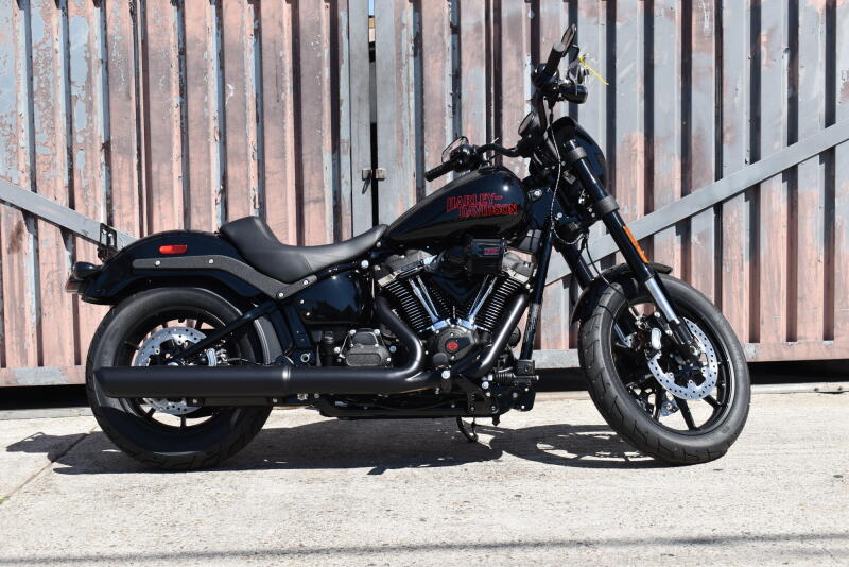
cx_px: 424
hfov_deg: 36.9
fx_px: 1274
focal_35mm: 54
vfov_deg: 25.1
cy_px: 284
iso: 100
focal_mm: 36
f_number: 8
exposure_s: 1/250
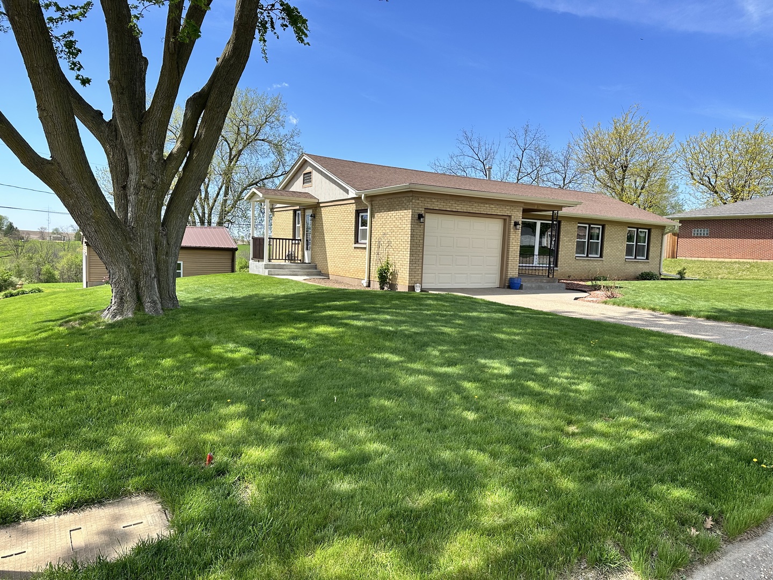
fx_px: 536
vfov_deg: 56.8
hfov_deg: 71.6
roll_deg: -2.3
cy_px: 290
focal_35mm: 24
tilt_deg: -3.8
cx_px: 386
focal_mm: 6.86
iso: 80
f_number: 1.78
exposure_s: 1/2591
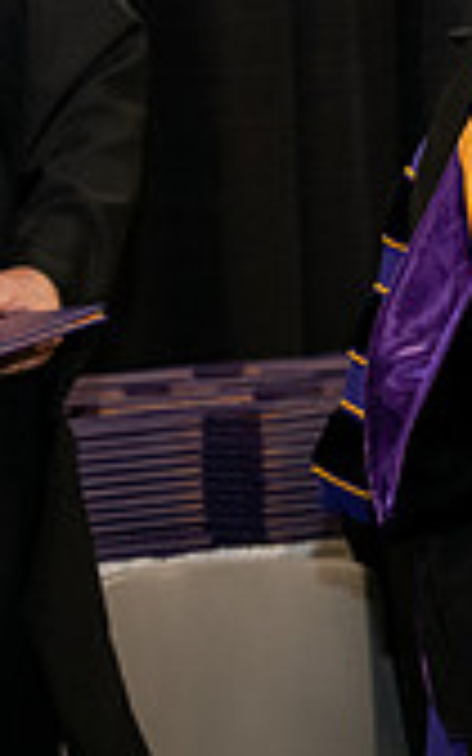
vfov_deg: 7.4
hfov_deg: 4.6
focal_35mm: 282
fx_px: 5804
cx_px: 674
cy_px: -79
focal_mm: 80
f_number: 5.6
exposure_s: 1/200
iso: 2500
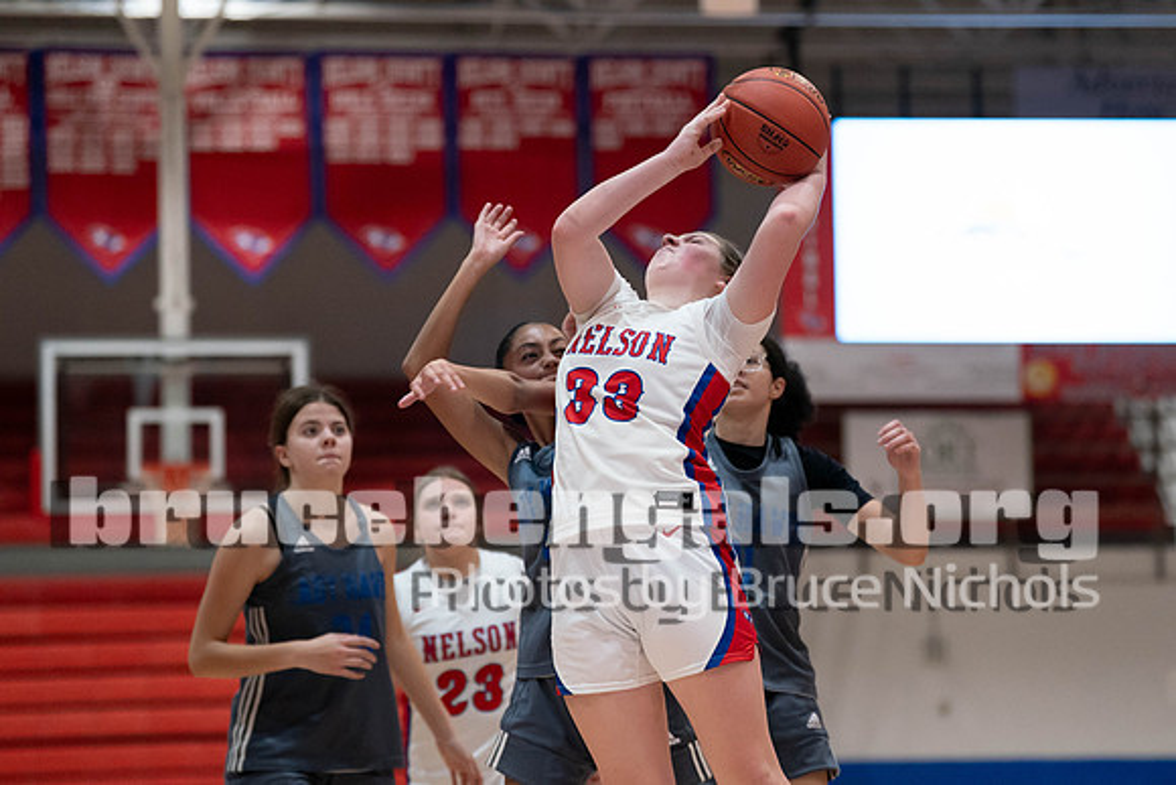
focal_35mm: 135
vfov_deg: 10.2
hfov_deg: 15.2
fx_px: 4396
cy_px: 342
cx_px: 713
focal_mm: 111
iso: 4000
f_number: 2.8
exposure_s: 1/1000
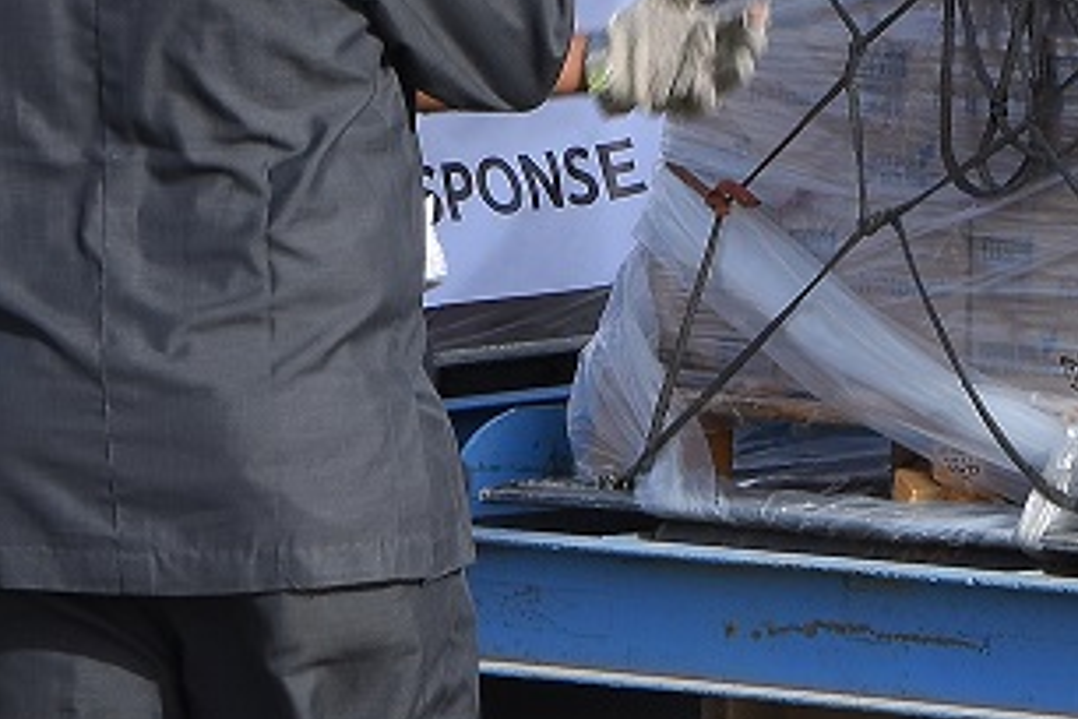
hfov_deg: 5.6
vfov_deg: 3.7
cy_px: -402
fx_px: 11019
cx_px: 1113
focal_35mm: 368
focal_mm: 50
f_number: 11
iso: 100
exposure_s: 1/100
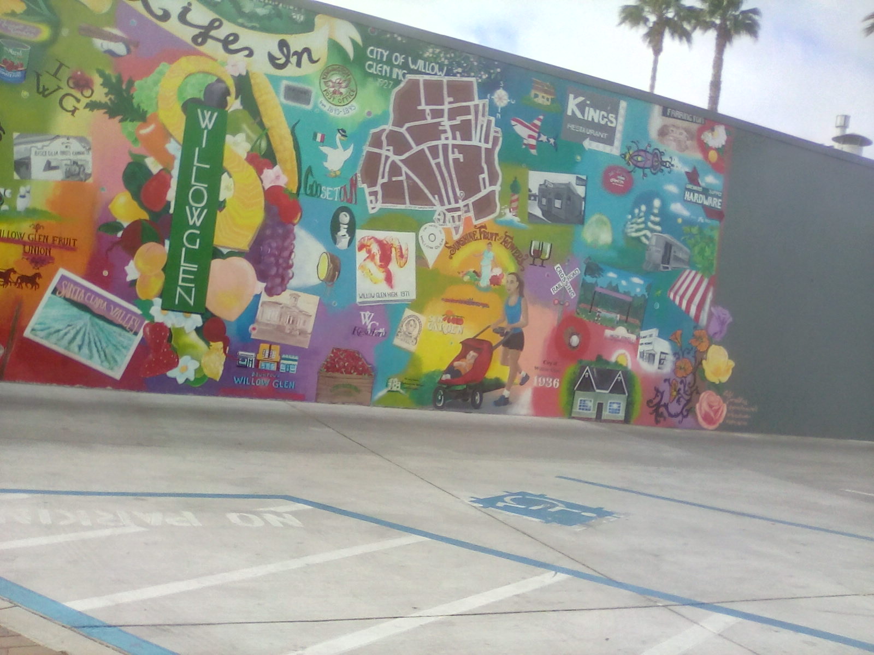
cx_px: 437
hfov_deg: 52.6
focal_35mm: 35
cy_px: 328
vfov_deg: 40.7
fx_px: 884
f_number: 2.8
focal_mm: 2.9
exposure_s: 1/493
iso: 56
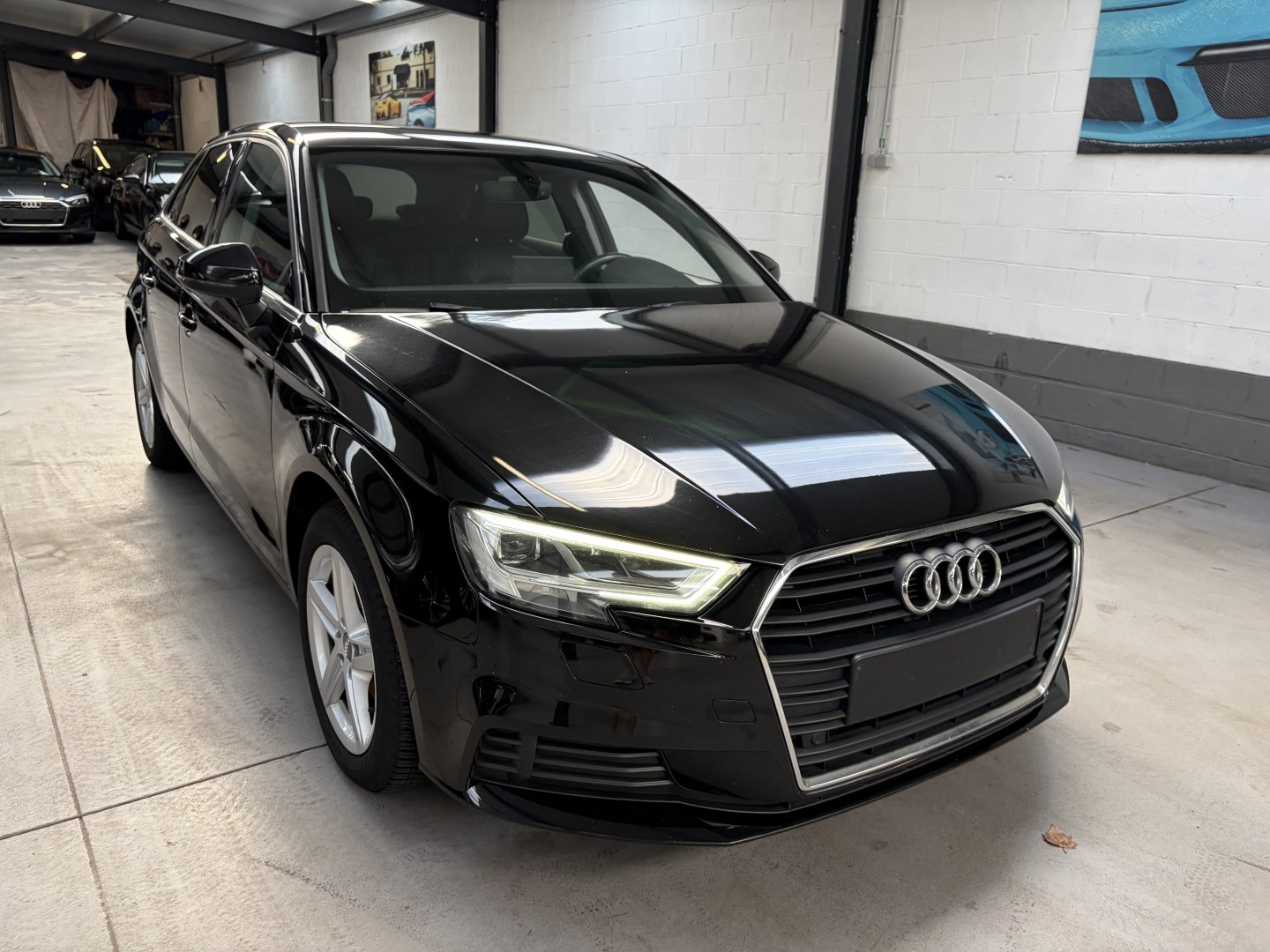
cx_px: 635
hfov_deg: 67.3
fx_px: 954
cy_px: 476
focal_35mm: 26
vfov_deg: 53.1
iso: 80
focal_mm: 5.96
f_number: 1.6
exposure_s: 1/127
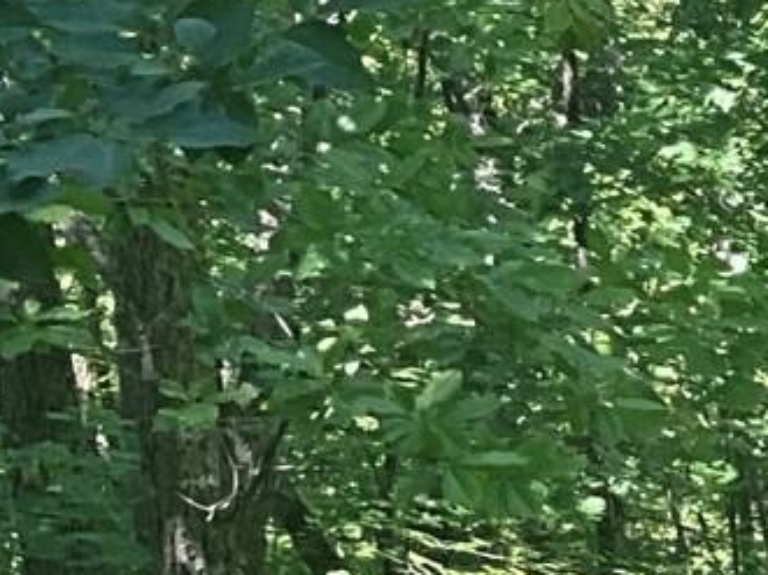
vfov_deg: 8.1
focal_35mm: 180
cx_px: 2076
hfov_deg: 9.3
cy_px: 885
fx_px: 3991
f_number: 1.8
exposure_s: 1/122
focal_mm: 3
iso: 16
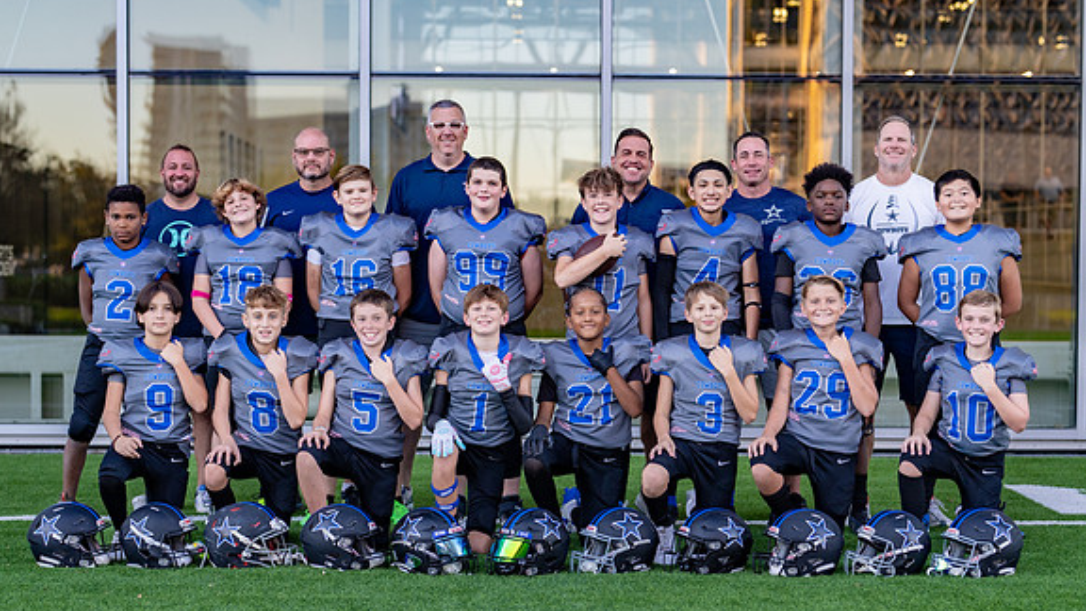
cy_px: 356
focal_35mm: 67
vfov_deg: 18.0
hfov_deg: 31.4
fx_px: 1929
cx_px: 567
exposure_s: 1/400
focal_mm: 50
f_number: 2
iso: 320
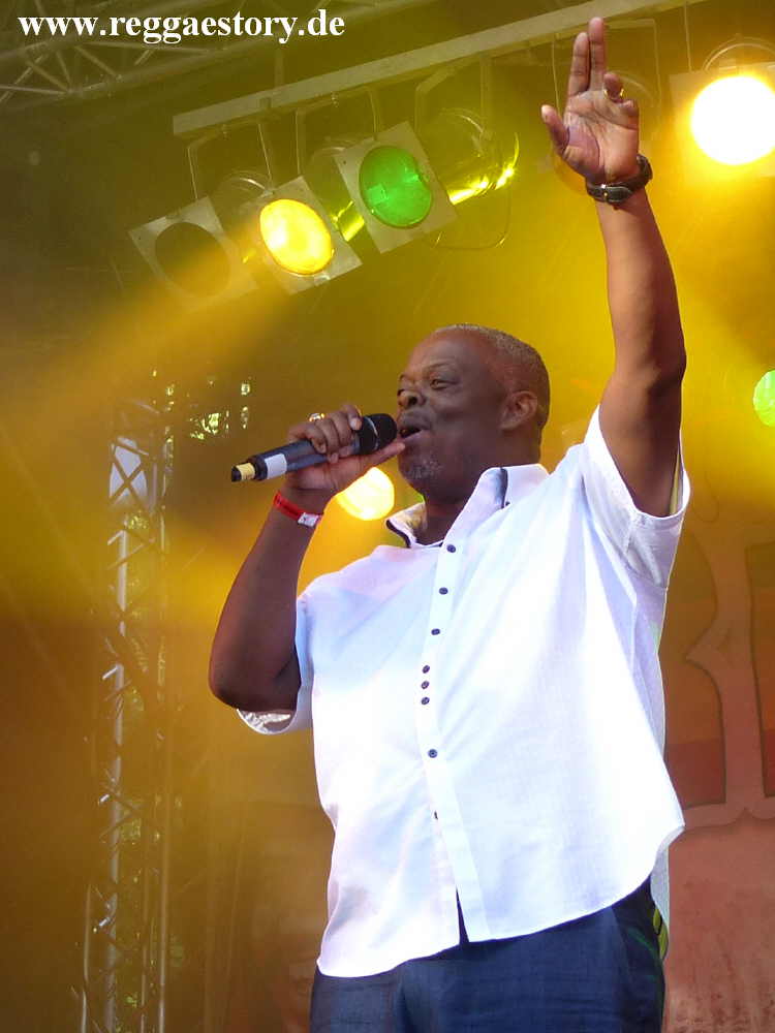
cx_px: 388
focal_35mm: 45
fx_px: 1343
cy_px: 516
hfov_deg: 32.2
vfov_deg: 42.1
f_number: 2.8
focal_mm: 8.1
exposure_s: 1/125
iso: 100
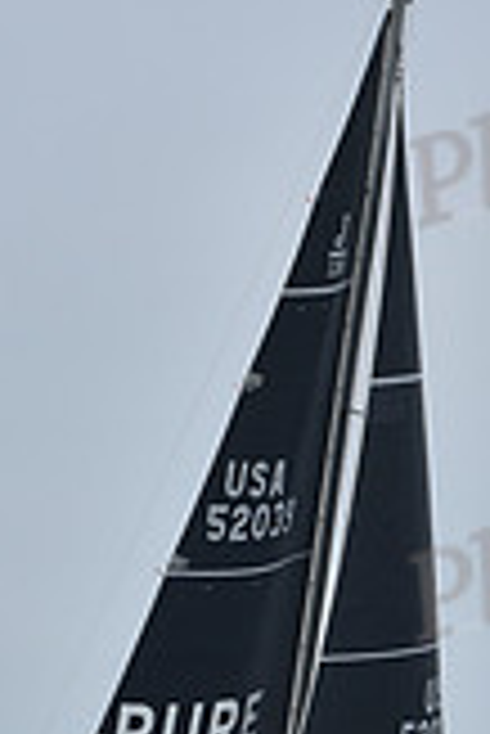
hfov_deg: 3.8
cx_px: 178
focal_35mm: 362
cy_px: 824
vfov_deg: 5.7
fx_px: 7375
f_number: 10
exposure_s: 1/800
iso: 250
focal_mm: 102
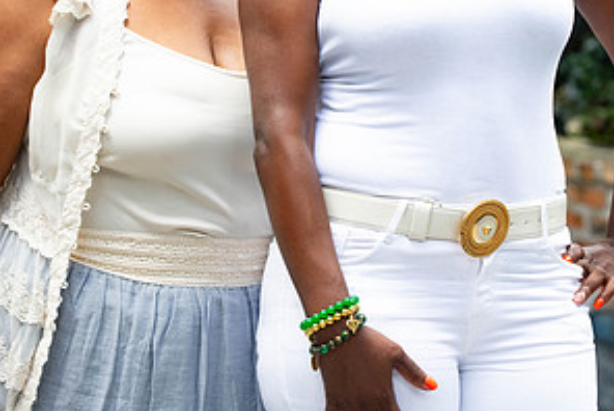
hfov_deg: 12.3
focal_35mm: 167
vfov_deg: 8.2
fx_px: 2851
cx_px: 309
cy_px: 0
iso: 1250
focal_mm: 110
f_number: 5.6
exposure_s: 1/640
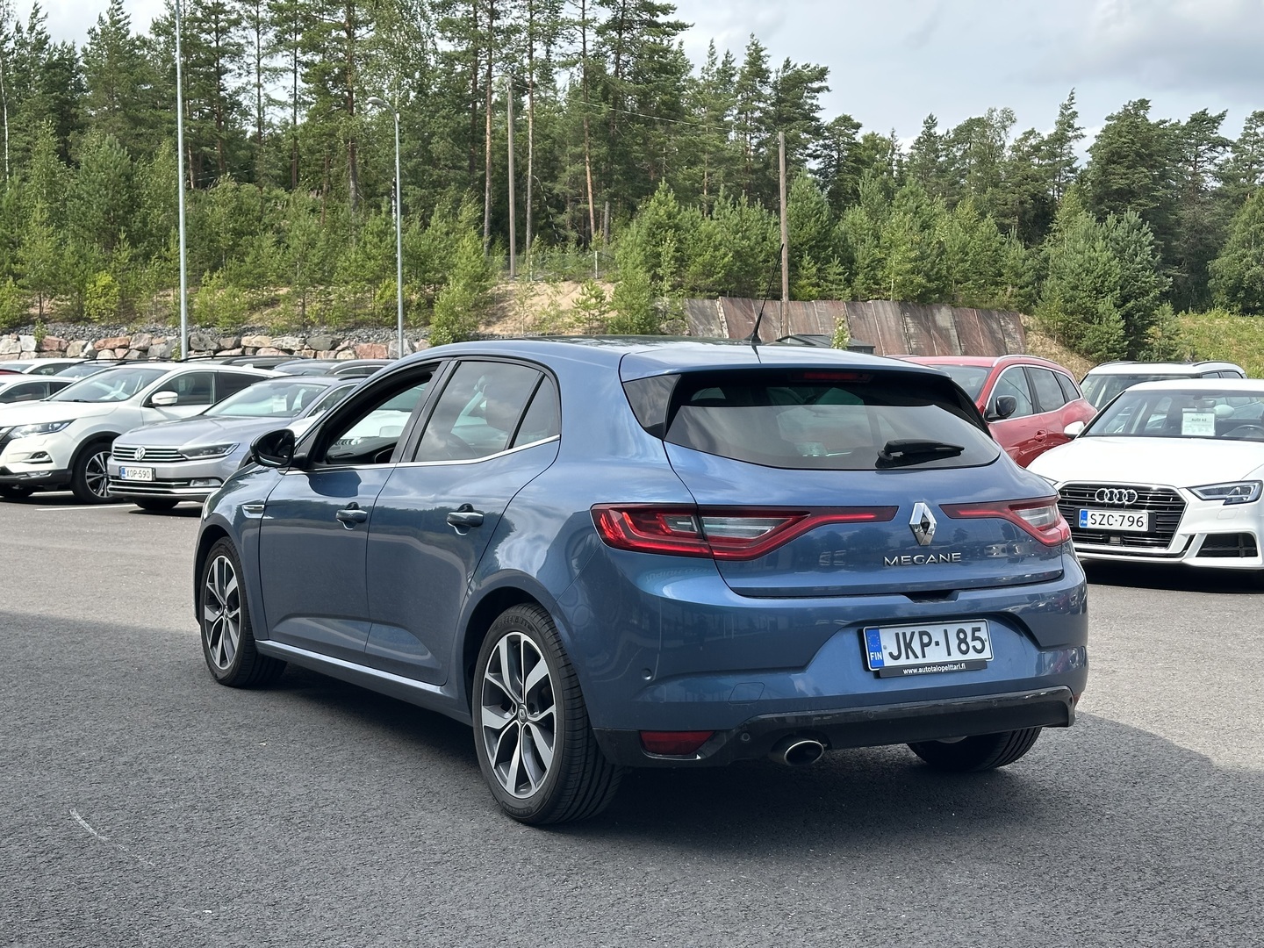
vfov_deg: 30.3
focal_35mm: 48
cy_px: 474
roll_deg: +0.6
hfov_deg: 39.7
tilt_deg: -3.2
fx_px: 1753
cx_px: 632
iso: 64
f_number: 1.78
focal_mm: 6.86
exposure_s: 1/962
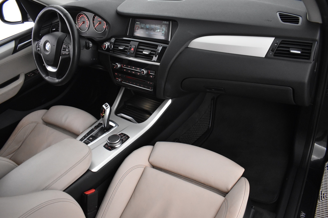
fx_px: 246
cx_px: 164
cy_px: 109
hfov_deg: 67.4
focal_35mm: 27
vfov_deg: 47.9
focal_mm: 18
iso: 2800
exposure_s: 1/30
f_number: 3.5
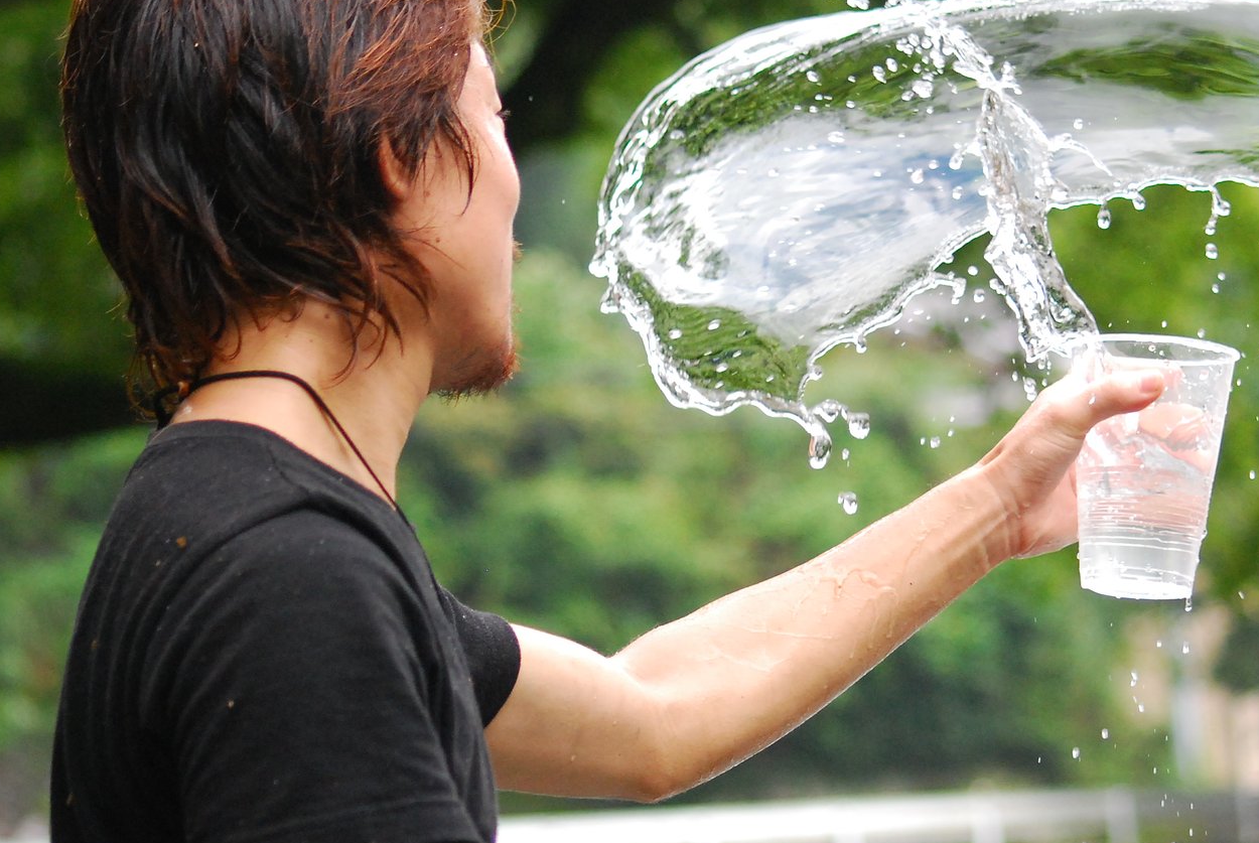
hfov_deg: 11.9
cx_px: 951
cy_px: 533
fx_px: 6023
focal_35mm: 172
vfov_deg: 8.0
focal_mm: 70
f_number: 4
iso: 800
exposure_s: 1/500
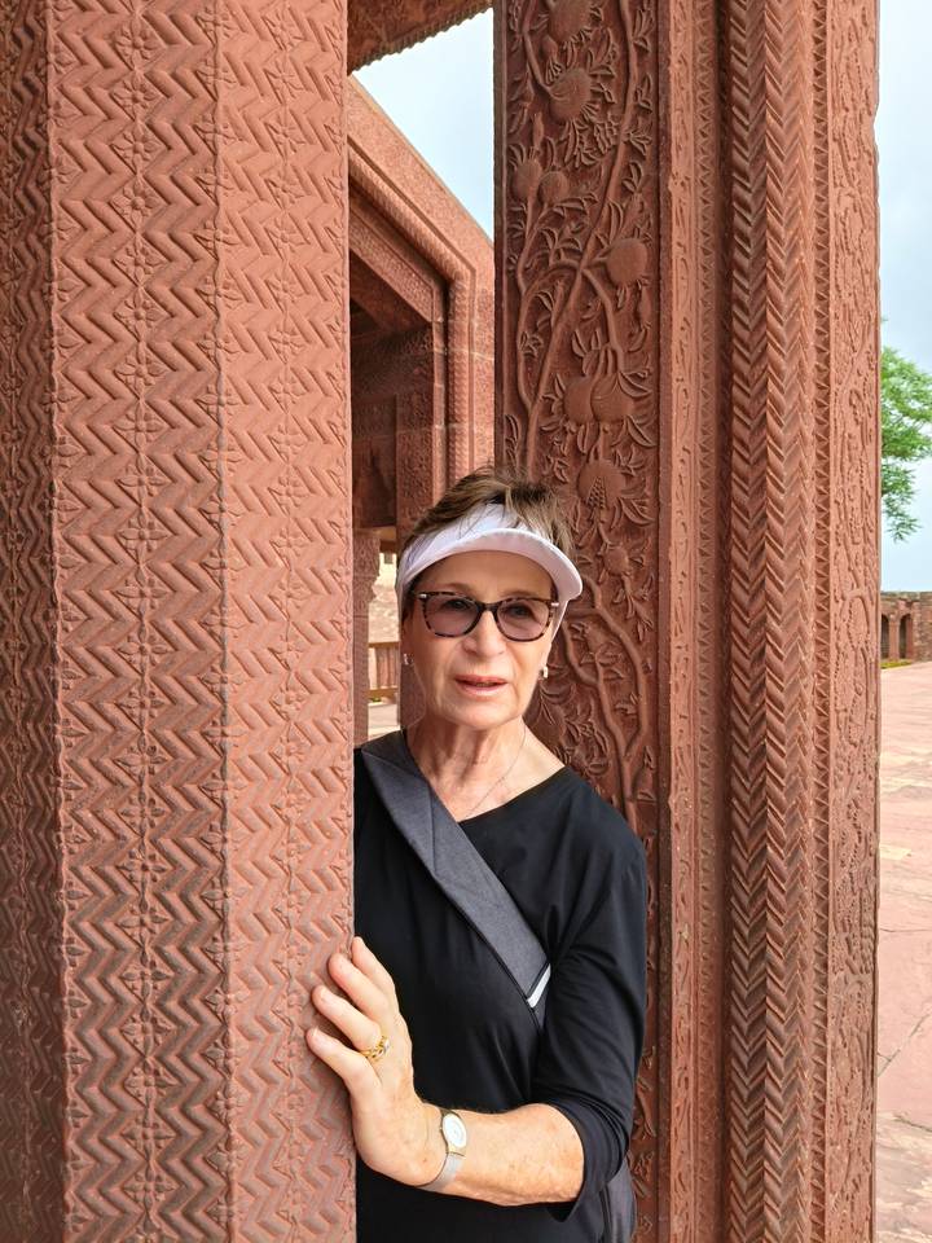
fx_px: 933
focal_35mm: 26
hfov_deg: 53.1
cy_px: 622
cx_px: 466
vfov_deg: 67.3
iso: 80
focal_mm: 4.84
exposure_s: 1/847
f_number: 1.8
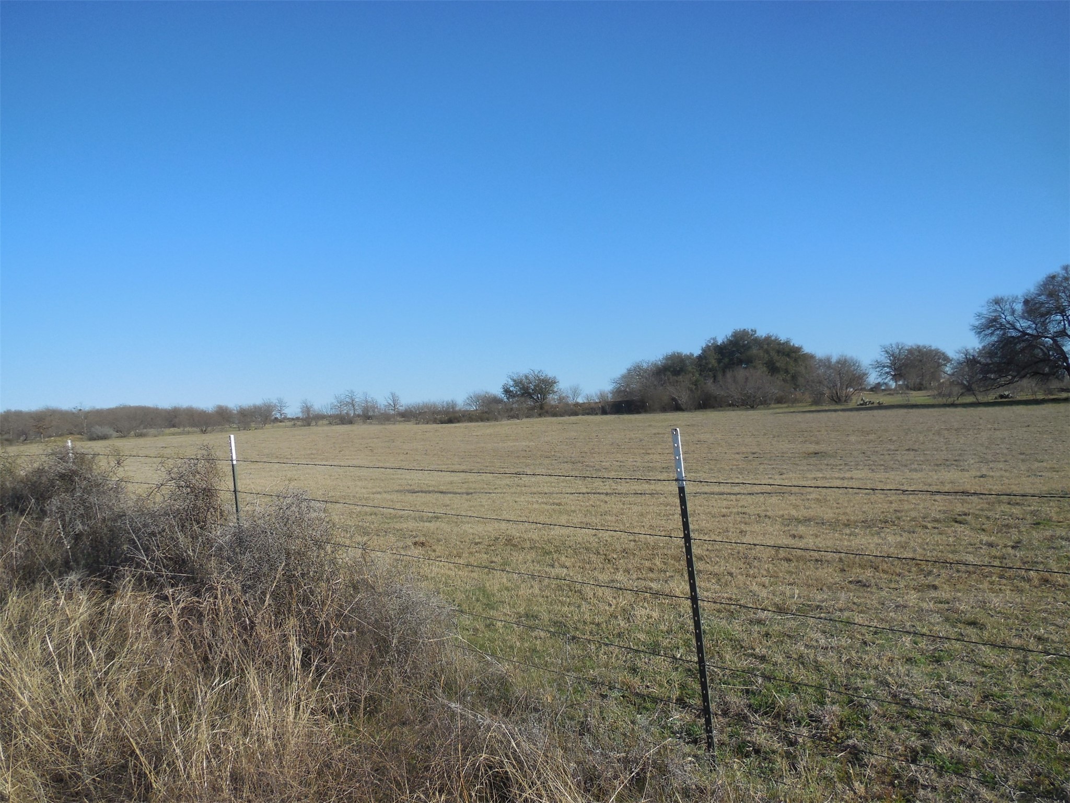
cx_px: 535
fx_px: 927
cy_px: 402
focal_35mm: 30
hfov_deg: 60.0
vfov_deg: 46.8
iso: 125
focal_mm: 5.3
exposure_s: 1/2000
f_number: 3.2
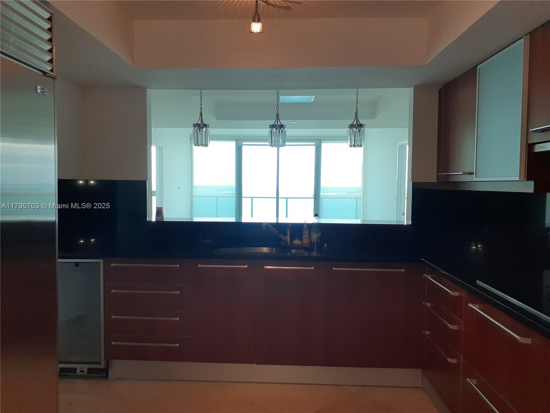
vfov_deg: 51.4
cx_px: 275
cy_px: 206
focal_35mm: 27
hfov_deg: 65.3
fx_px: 429
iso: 50
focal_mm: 3.6
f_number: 1.9
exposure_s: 1/60
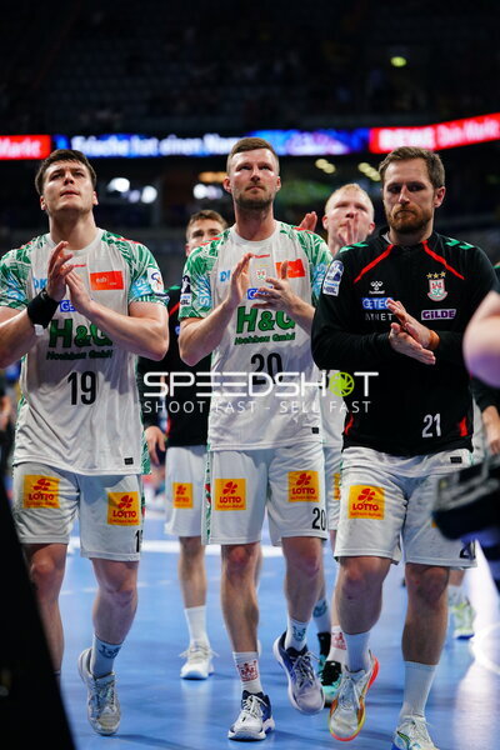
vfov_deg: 20.4
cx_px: 250
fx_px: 2083
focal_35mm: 100
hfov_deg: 13.7
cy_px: 375
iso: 2500
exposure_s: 1/1600
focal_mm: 100
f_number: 2.8
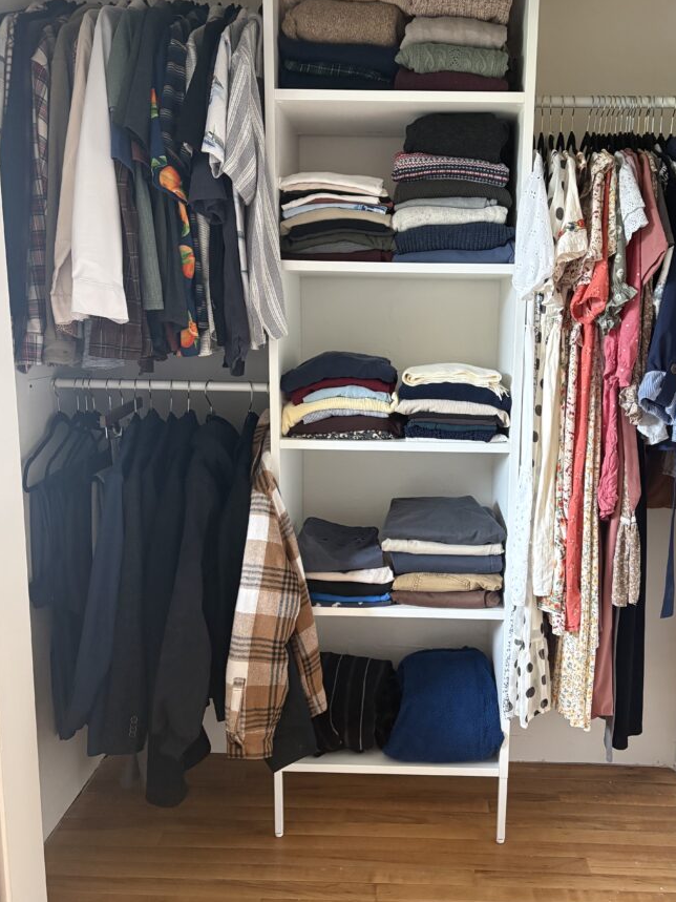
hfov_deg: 45.2
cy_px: 442
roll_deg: -0.3
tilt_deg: -9.1
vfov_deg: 58.4
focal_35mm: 31
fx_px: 807
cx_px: 399
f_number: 1.6
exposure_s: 1/60
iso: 400
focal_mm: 5.96
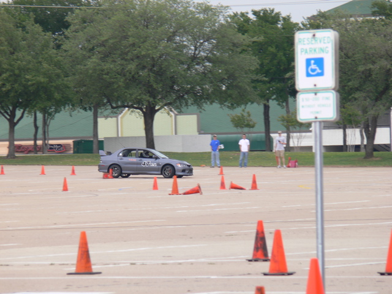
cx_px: 196
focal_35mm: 420
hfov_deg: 4.7
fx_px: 4756
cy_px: 147
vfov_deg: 3.5
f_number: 5.6
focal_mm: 88.8
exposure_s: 1/200
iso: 80
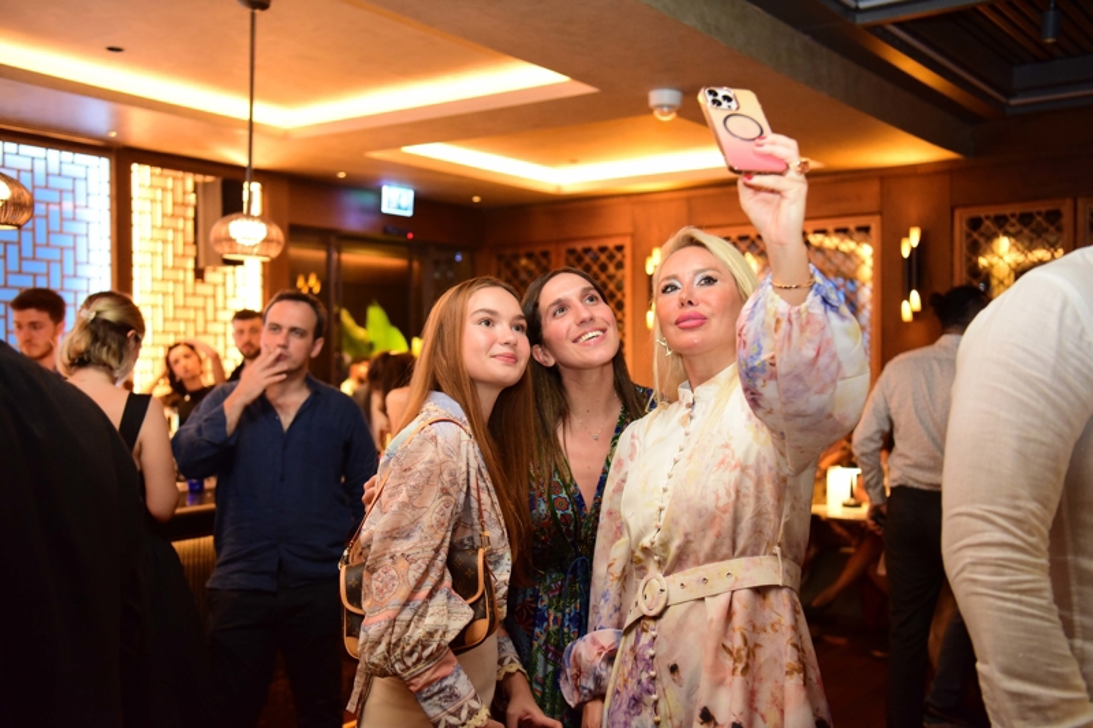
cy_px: 364
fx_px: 1214
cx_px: 546
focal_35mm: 40
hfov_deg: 48.5
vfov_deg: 33.4
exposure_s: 1/60
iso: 4000
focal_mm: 40
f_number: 2.8
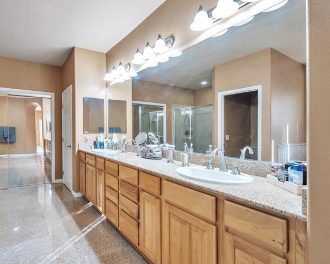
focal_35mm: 19
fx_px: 182
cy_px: 133
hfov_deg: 82.6
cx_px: 120
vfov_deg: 72.0
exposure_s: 1/13
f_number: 9
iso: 400
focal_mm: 15.5
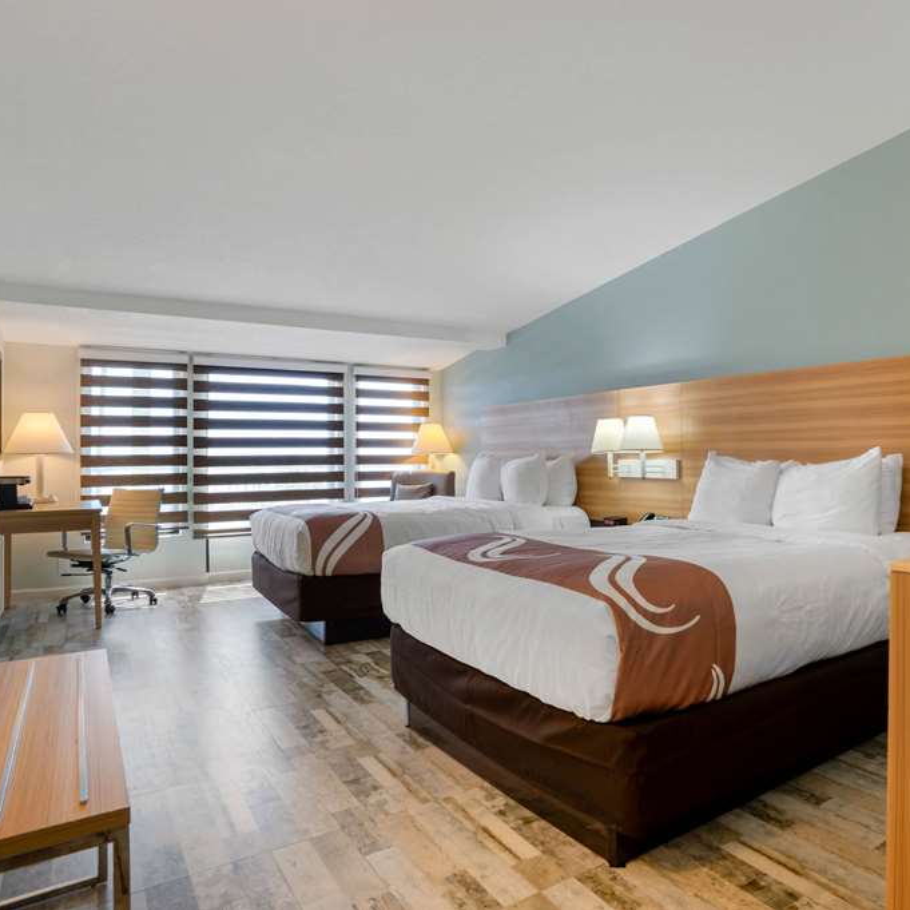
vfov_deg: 67.3
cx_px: 582
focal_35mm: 23
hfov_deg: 66.0
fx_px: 684
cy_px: 455
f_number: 10
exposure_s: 1/25
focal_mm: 18
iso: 320
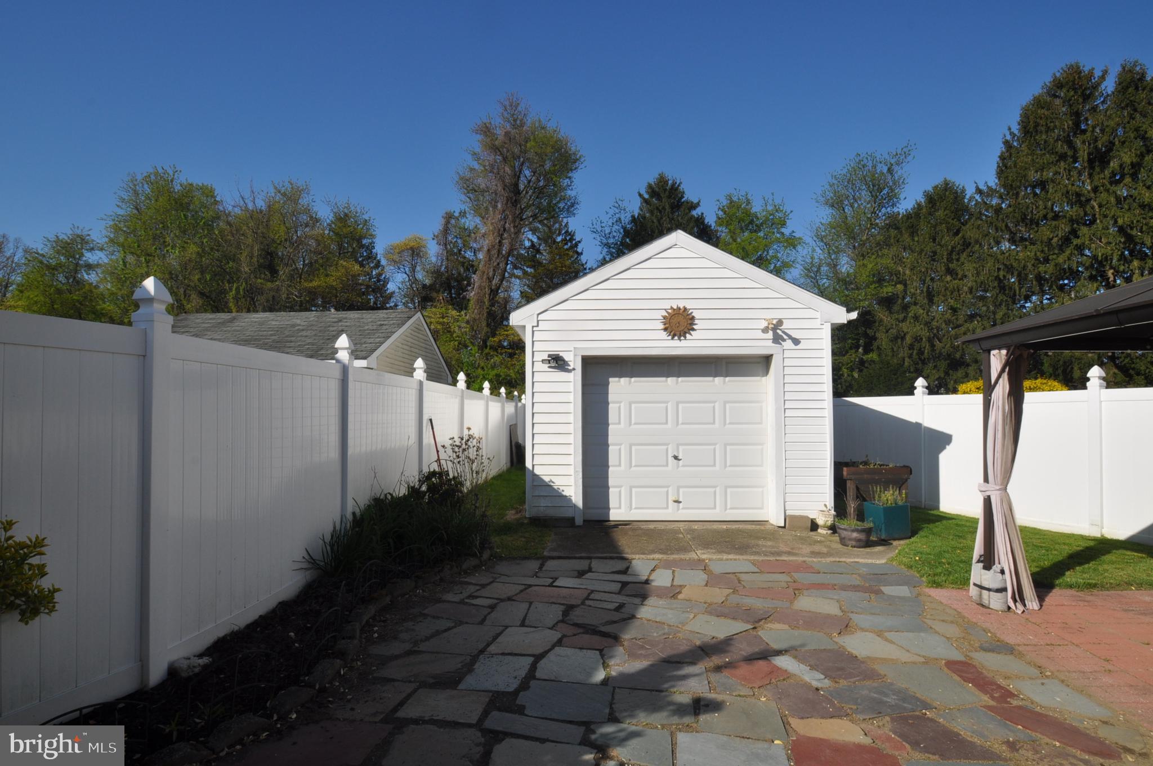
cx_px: 576
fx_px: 576
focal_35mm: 18
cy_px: 383
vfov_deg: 67.2
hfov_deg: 90.1
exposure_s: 1/200
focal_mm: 12
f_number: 20
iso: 200
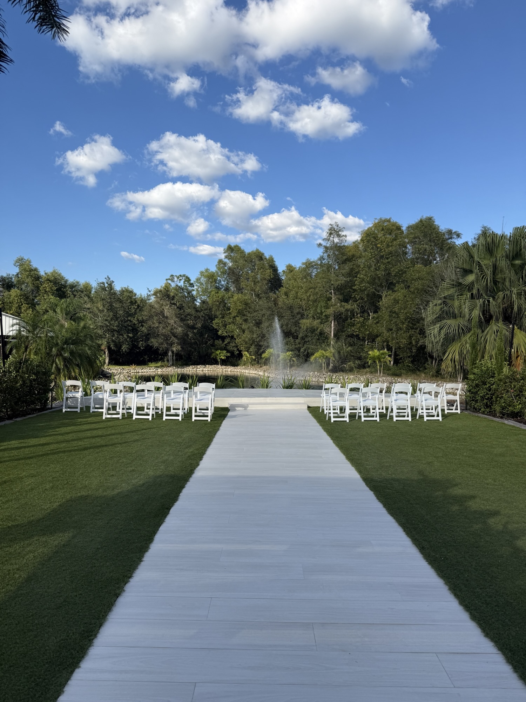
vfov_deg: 71.6
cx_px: 263
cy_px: 351
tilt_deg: -0.2
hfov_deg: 56.8
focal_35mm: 24
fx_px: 486
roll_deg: -0.9
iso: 80
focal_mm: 6.76
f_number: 1.78
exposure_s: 1/3953
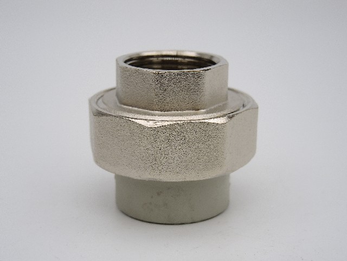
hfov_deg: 29.4
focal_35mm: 66
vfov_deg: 22.3
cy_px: 130
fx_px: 662
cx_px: 174
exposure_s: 1/2000
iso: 100
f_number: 3.2
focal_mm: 14.1
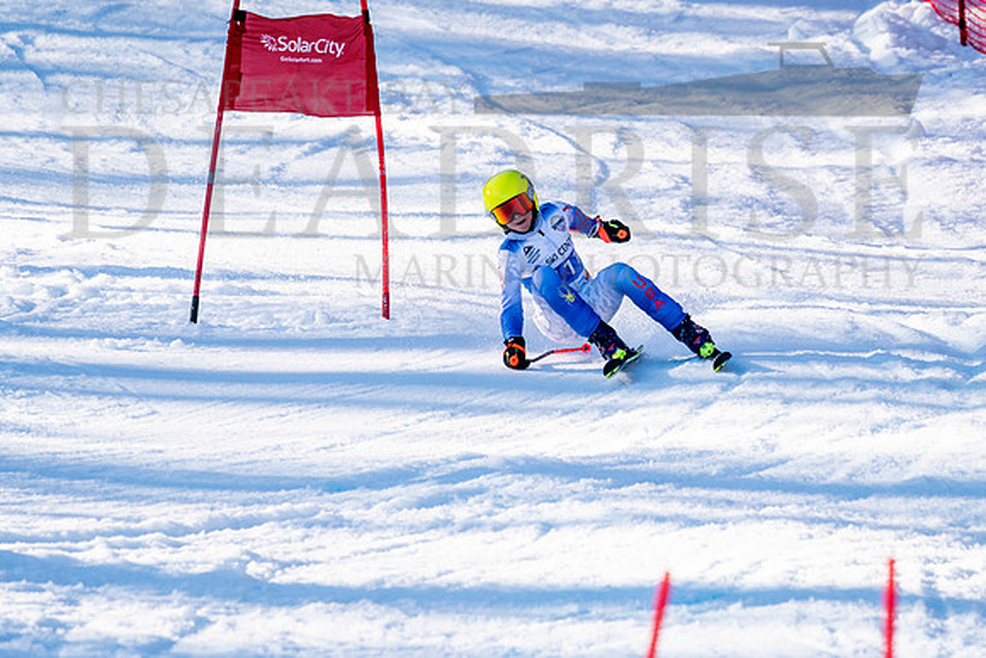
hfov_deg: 3.2
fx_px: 17516
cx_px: 563
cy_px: 283
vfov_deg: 2.2
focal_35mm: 639
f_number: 8
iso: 1250
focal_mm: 560
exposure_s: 1/2000
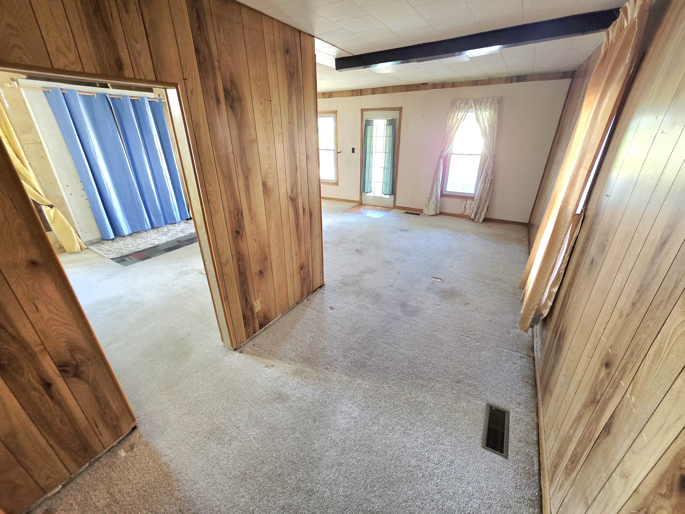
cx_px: 342
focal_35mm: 13
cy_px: 257
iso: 500
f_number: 1.9
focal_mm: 2.2
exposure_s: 1/60.2
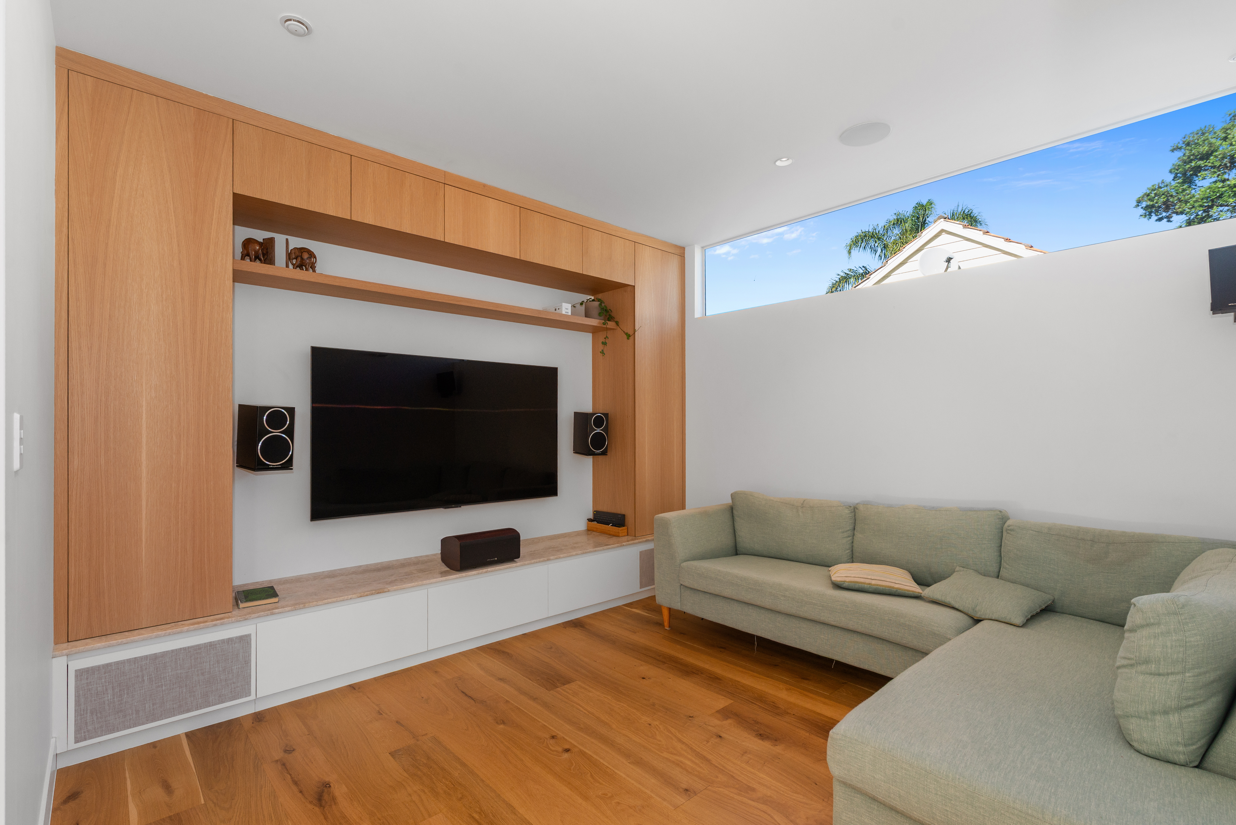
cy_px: 412
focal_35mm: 15
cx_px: 618
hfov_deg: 100.4
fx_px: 515
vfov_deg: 77.4
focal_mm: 15
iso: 200
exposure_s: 1/60
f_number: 6.3
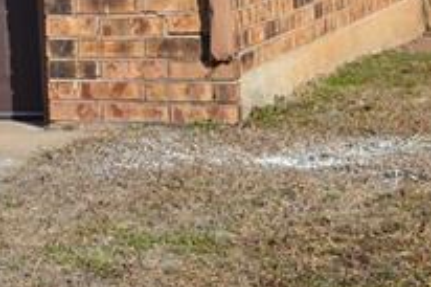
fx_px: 2141
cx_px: -275
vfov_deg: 7.3
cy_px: -348
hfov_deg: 10.9
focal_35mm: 179
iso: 100
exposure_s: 1/250
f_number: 8
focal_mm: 24
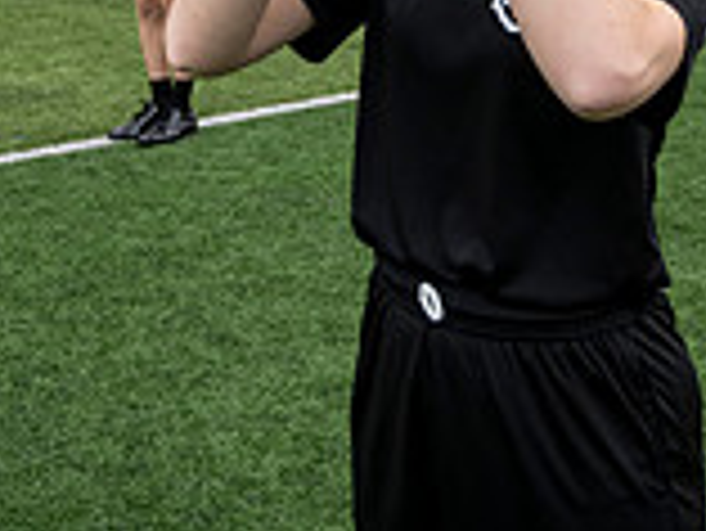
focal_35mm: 85
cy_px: -335
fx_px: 1735
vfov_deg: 15.6
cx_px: 472
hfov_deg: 22.9
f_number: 4
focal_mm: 24
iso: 200
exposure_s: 1/800
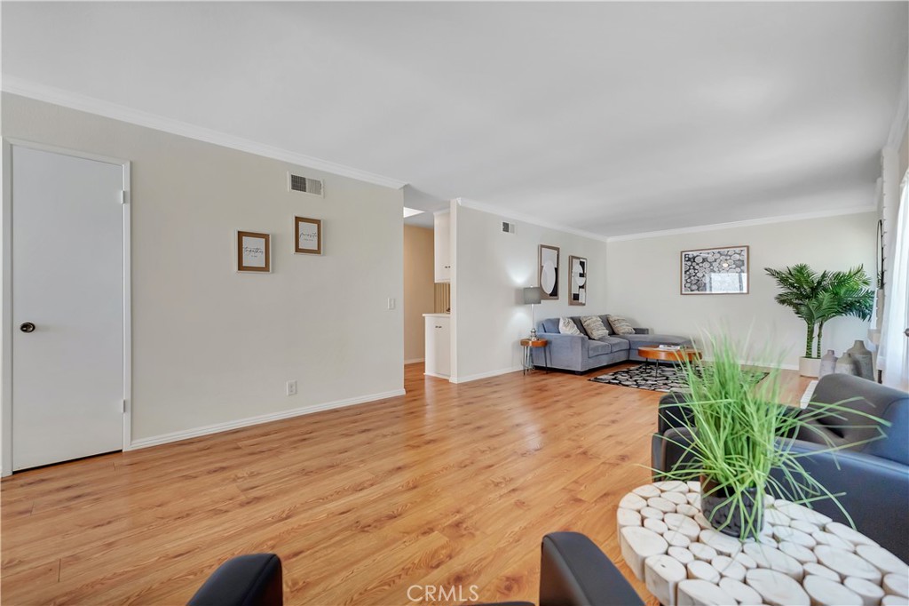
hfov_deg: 100.4
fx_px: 379
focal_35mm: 15
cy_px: 303
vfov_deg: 77.3
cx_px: 454
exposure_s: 1/320
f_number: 2.8
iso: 500
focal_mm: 10
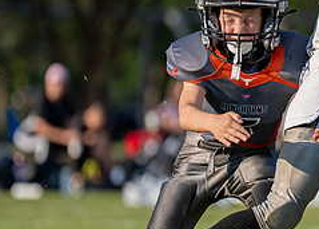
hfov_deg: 3.3
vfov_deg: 2.3
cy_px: 111
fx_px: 5602
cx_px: 349
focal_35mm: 618
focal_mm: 180
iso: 320
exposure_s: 1/4000
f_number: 2.8
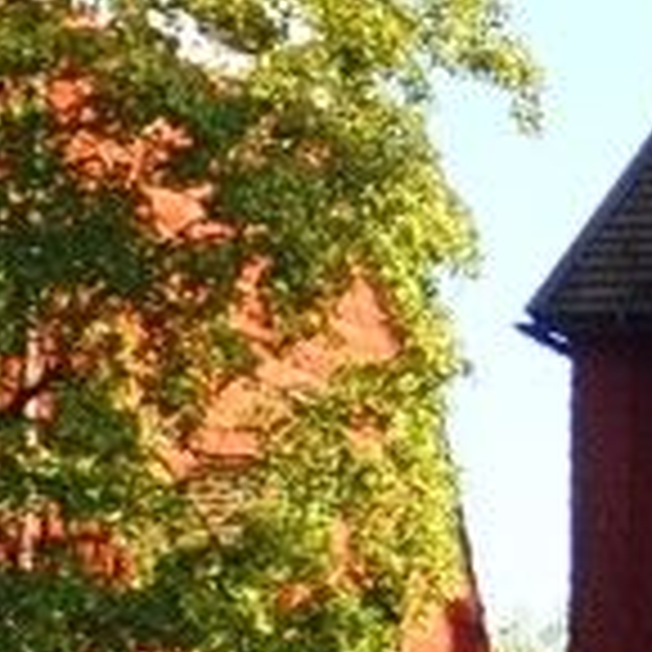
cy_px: -166
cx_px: 1862
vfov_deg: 5.2
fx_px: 7096
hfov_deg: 5.0
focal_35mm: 333
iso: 100
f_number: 3.5
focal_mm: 6.86
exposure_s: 1/200
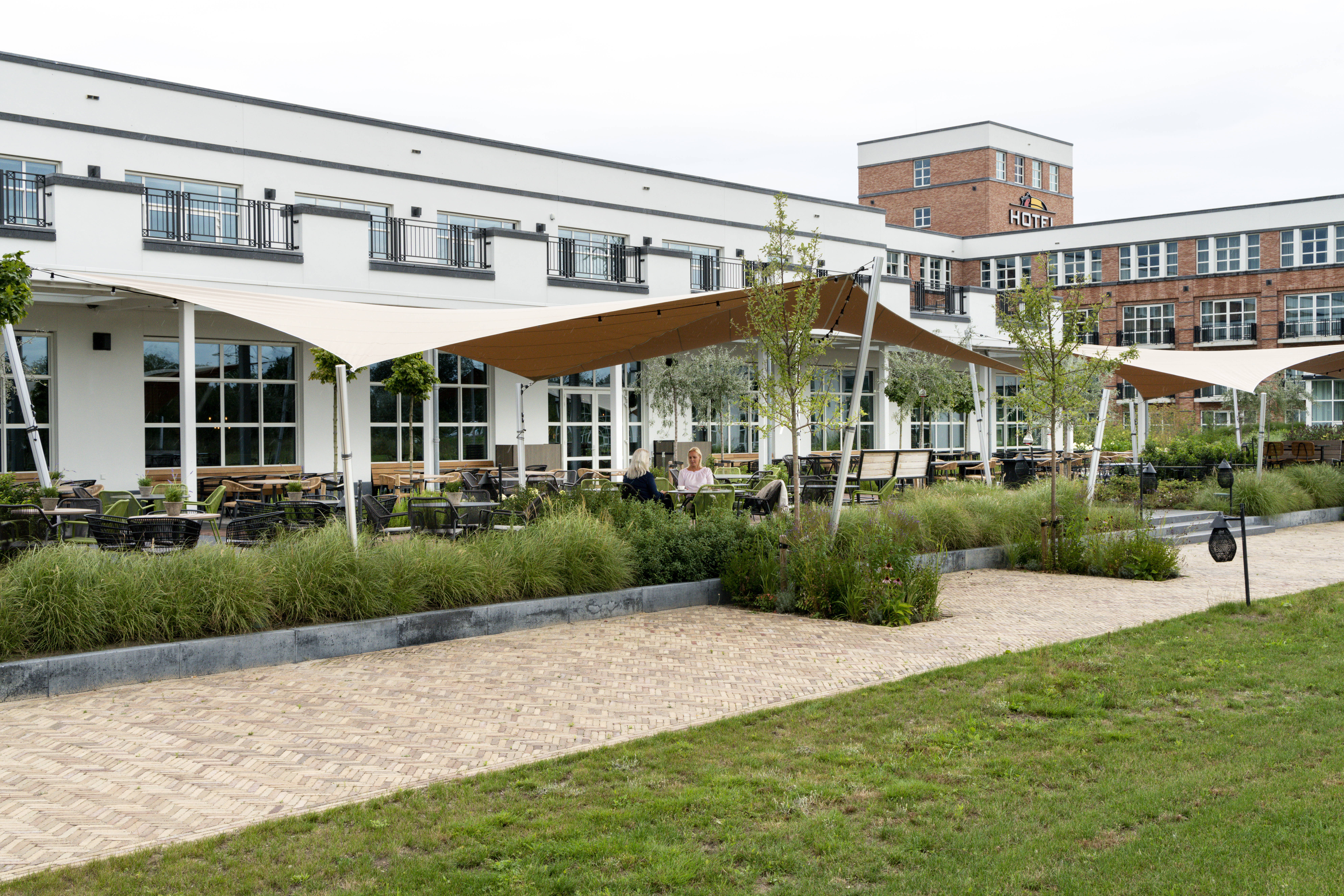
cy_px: 448
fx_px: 1419
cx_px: 672
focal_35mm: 38
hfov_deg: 50.7
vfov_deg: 35.1
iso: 640
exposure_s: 1/250
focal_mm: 38
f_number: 11
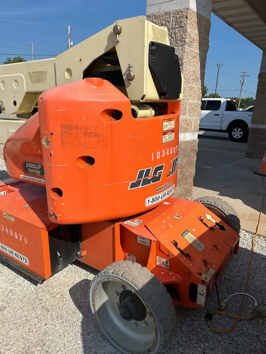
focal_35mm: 26
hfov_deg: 53.1
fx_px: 266
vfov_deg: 67.3
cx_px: 133
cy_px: 177
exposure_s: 1/5882
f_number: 1.5
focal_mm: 5.7
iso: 50
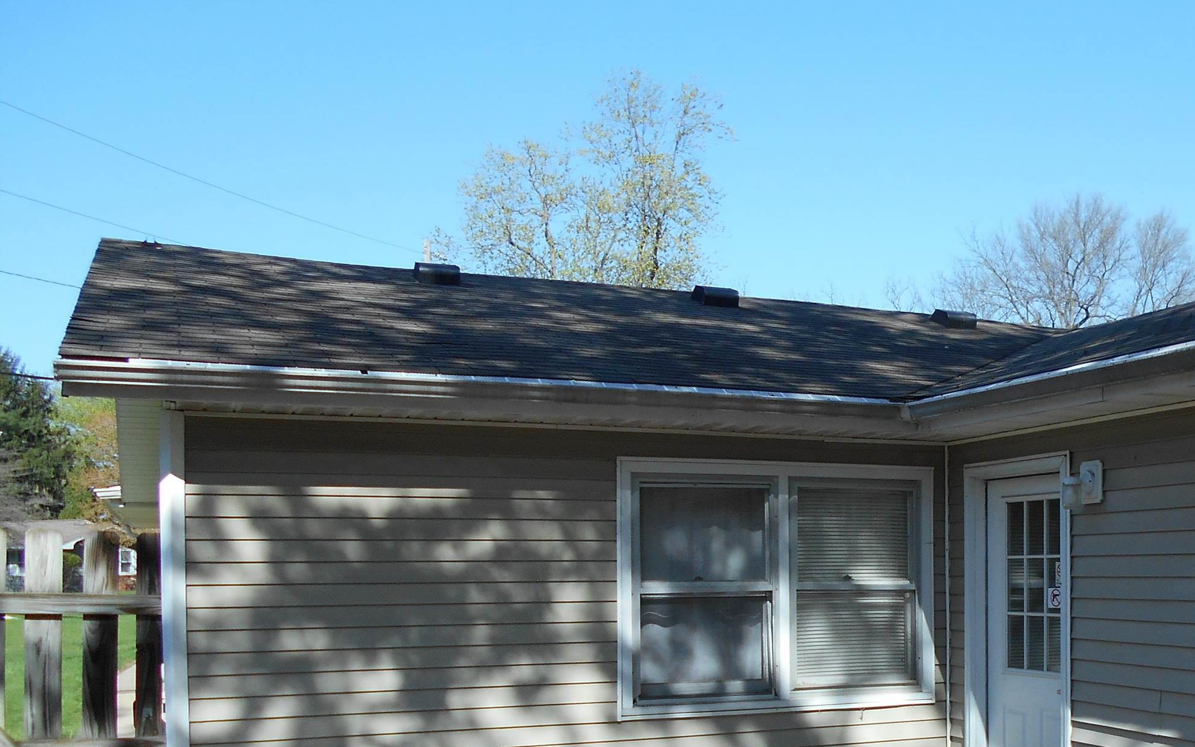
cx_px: 930
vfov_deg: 29.1
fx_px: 1401
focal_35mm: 43
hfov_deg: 44.3
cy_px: 619
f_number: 3.2
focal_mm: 4.6
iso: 80
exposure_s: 1/640
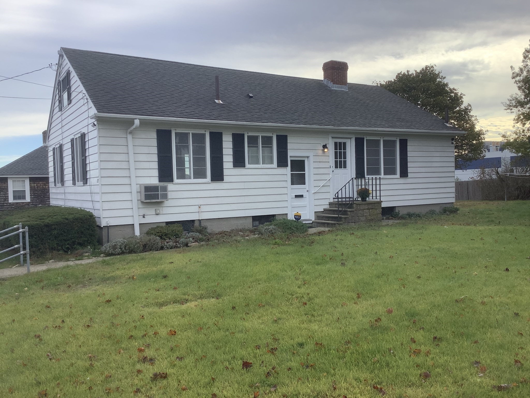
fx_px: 475
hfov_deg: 58.4
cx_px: 265
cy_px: 199
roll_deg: +2.6
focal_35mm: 31
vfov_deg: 45.4
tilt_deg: -2.4
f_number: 2.4
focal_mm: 3.3
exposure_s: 1/754
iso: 25
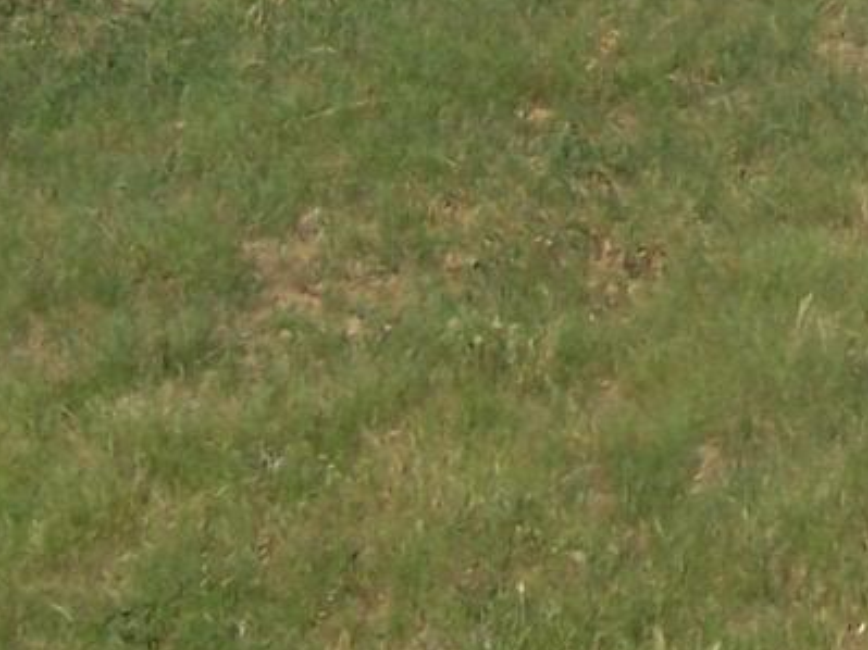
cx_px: 1149
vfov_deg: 10.0
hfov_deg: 13.5
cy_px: -478
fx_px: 3535
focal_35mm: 141
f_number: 5.6
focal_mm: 5.6
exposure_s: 1/750
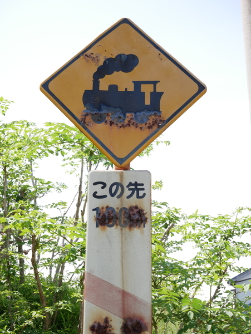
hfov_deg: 27.1
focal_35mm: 54
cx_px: 126
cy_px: 167
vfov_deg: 35.5
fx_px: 521
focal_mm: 27
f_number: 7.1
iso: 200
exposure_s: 1/200
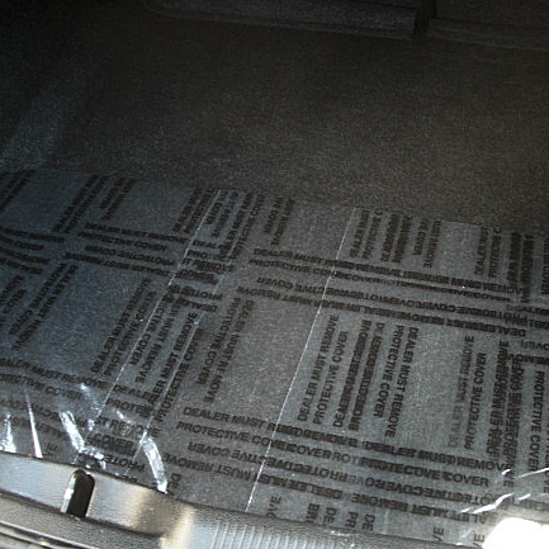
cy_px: 290
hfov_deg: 36.0
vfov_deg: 36.0
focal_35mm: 47
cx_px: 311
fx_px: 843
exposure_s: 1/60
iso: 200
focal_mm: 6.3
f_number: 2.8
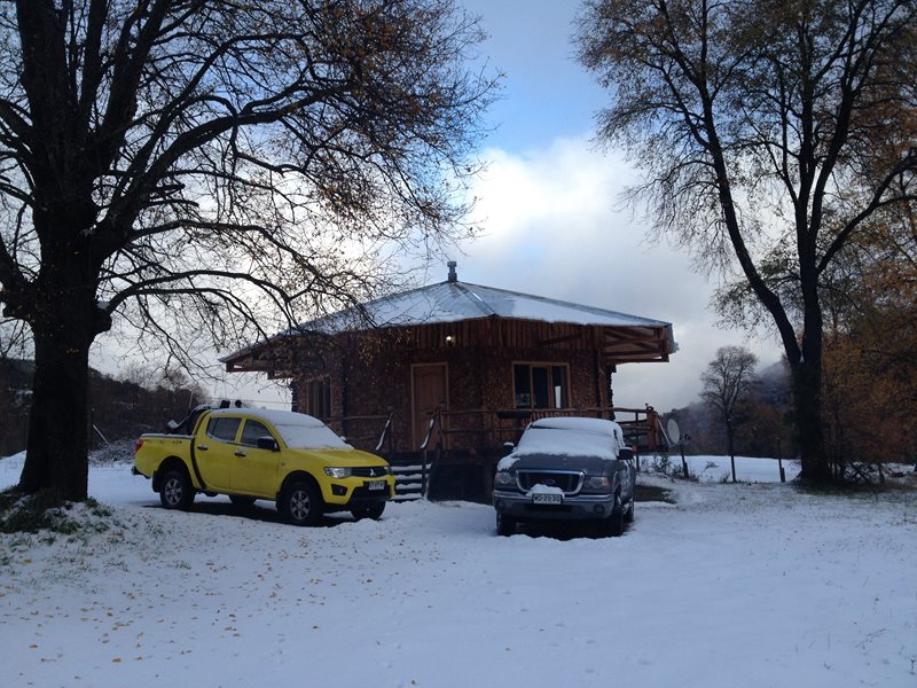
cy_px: 344
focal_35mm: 35
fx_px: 927
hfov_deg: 52.6
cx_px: 458
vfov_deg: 40.7
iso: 50
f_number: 2.4
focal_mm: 4.28
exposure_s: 1/435
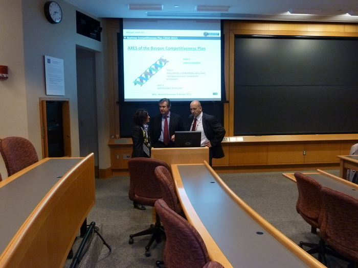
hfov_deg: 61.7
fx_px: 300
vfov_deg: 48.2
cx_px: 179
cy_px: 134
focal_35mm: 29
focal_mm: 4.7
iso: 400
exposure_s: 1/30
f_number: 3.4
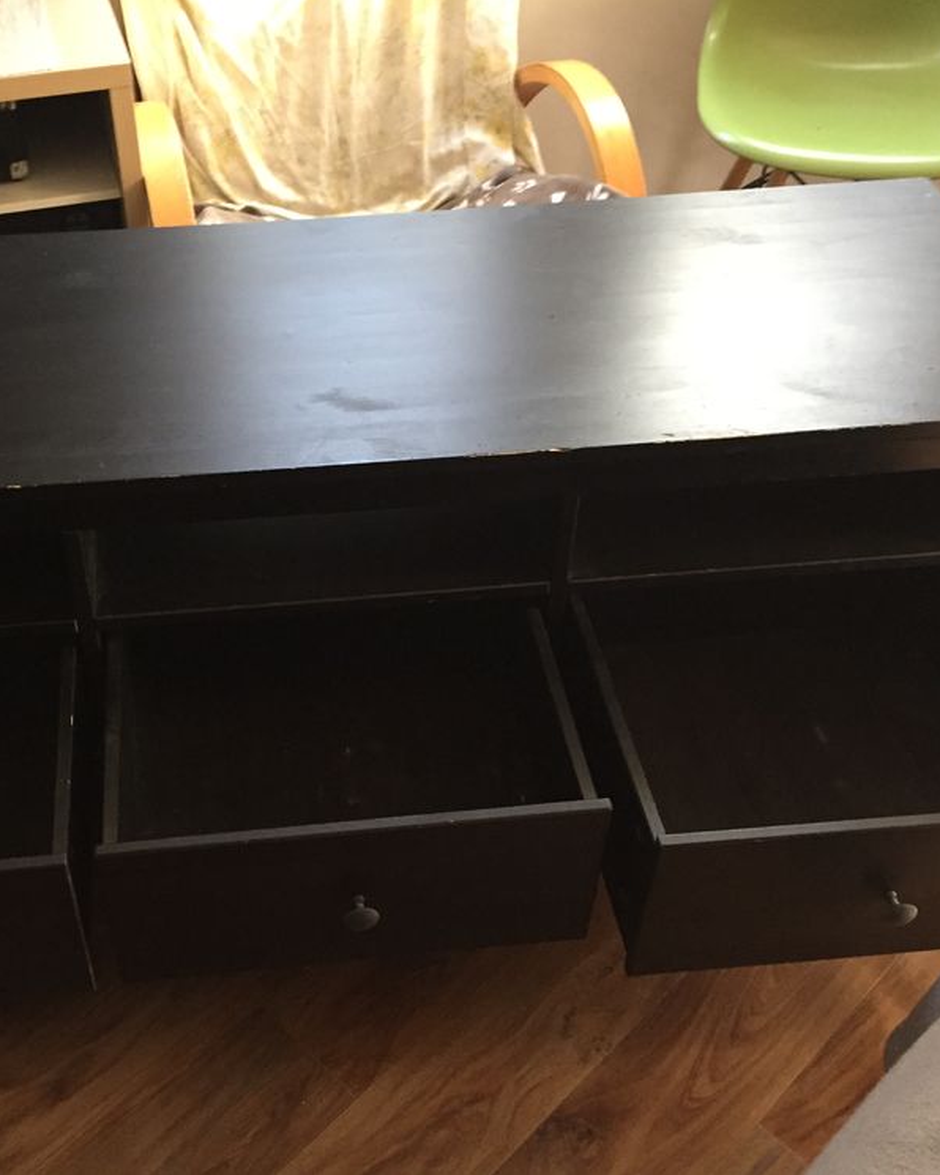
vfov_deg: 47.9
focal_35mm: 38
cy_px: 587
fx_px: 1321
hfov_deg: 38.8
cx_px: 331
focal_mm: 4.15
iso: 250
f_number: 2.2
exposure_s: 1/20
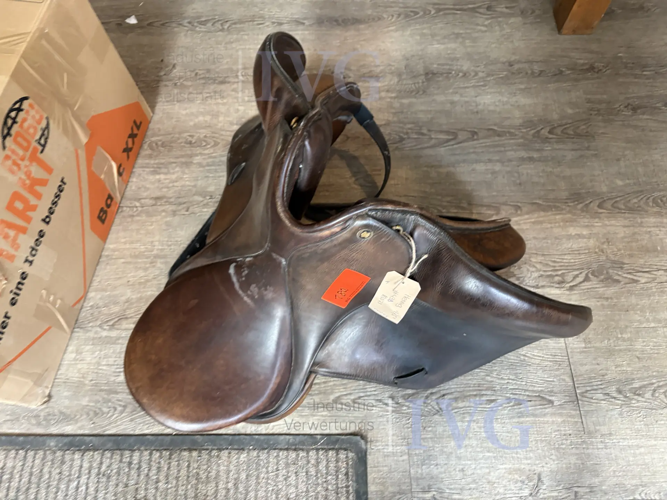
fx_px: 501
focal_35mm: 26
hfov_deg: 67.3
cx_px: 334
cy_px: 250
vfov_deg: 53.1
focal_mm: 5.96
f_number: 1.6
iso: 320
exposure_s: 1/60
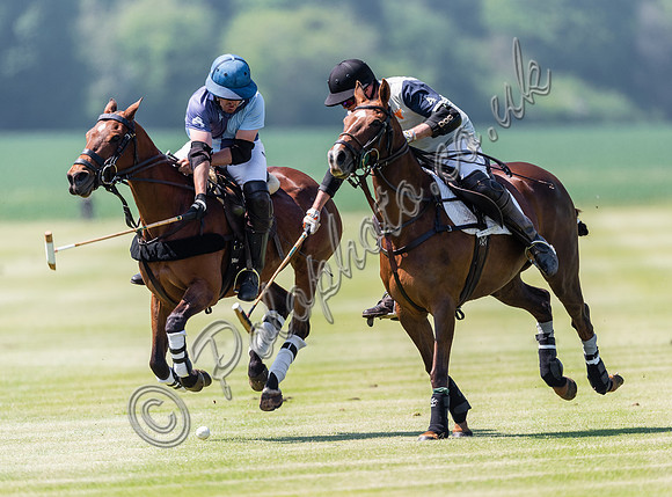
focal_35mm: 536
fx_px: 10352
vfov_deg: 2.8
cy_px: 248
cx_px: 355
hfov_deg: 3.7
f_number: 4
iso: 400
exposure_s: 1/2000
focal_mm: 500
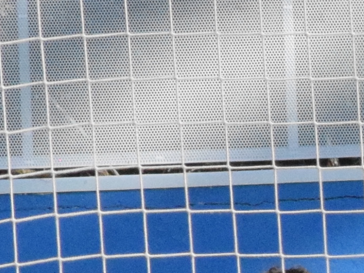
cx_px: 546
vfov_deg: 0.6
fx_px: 26532
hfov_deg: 0.8
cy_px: 402
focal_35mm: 2524
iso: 3200
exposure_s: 1/4000
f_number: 10
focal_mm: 200
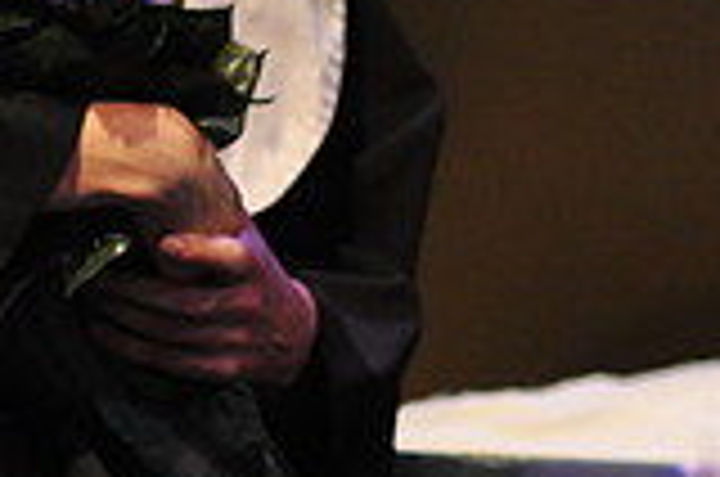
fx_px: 14627
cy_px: -281
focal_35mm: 733
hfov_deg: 2.8
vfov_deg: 1.9
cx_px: 765
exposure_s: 1/320
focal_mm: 135
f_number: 2.8
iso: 1600
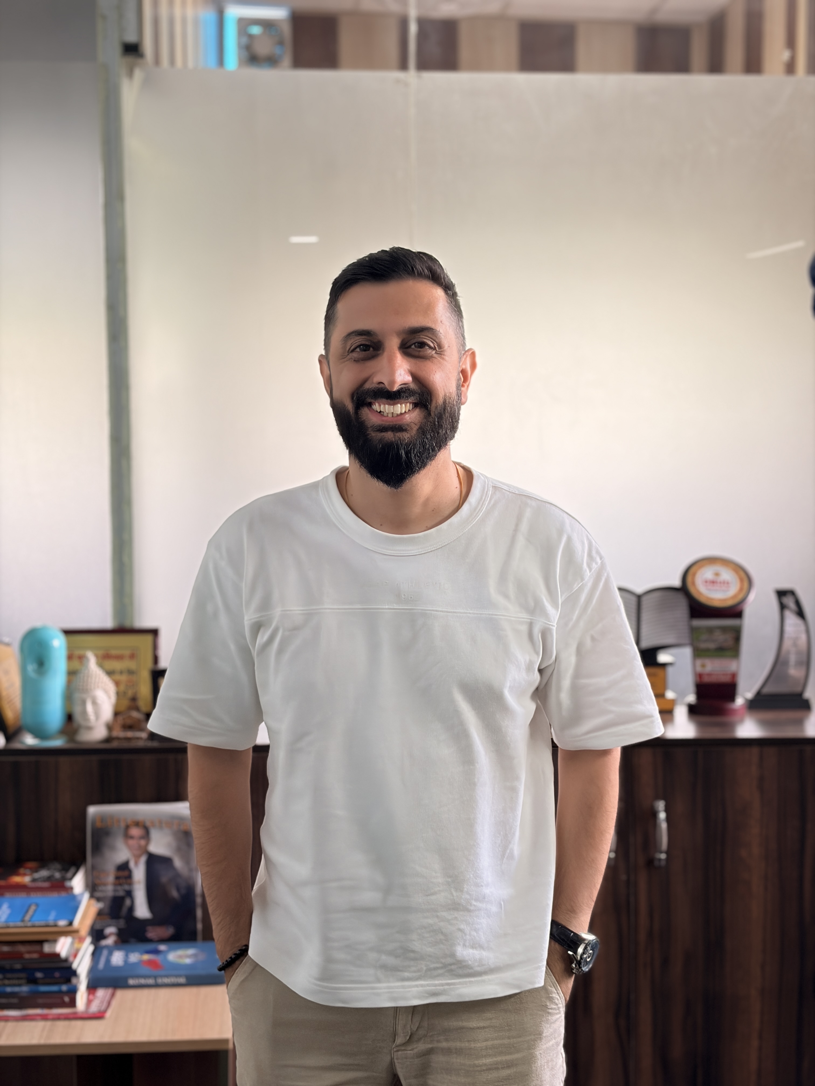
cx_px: 408
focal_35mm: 52
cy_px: 543
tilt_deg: -5.4
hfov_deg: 28.0
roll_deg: -0.1
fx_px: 1632
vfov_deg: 36.8
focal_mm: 5.96
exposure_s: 1/100
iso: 50
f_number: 1.6
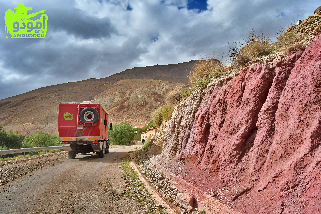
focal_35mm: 27
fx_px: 241
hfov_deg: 67.4
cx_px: 160
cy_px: 107
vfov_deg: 47.9
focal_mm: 18
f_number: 10
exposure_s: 1/1600
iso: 800
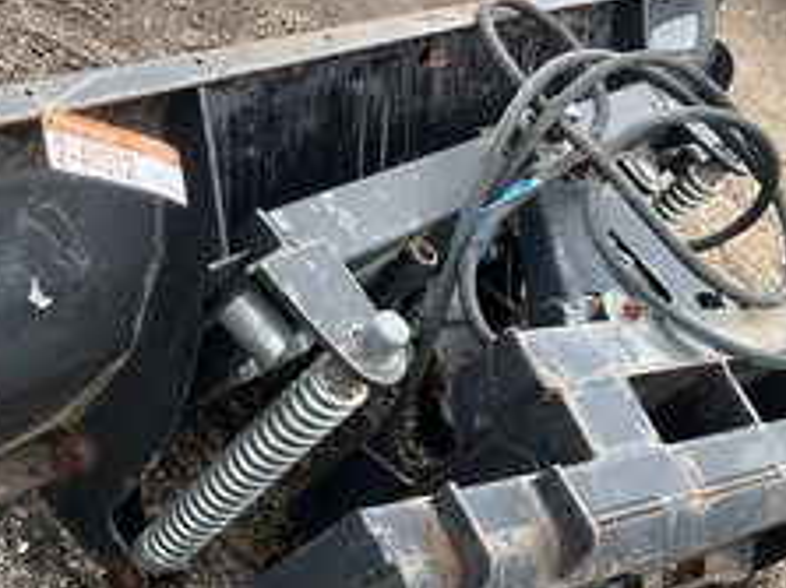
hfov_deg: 35.8
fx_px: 1180
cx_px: 169
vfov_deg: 27.5
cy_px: 454
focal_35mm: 52
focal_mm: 3
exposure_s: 1/346
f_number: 1.8
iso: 25
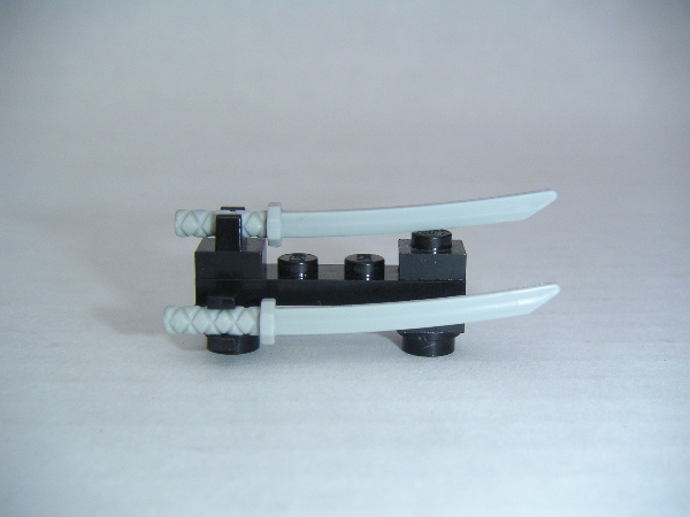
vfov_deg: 26.6
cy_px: 258
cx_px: 345
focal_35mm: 55
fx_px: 1096
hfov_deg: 34.9
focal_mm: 8.6
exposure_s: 1/750
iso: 160
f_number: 6.7
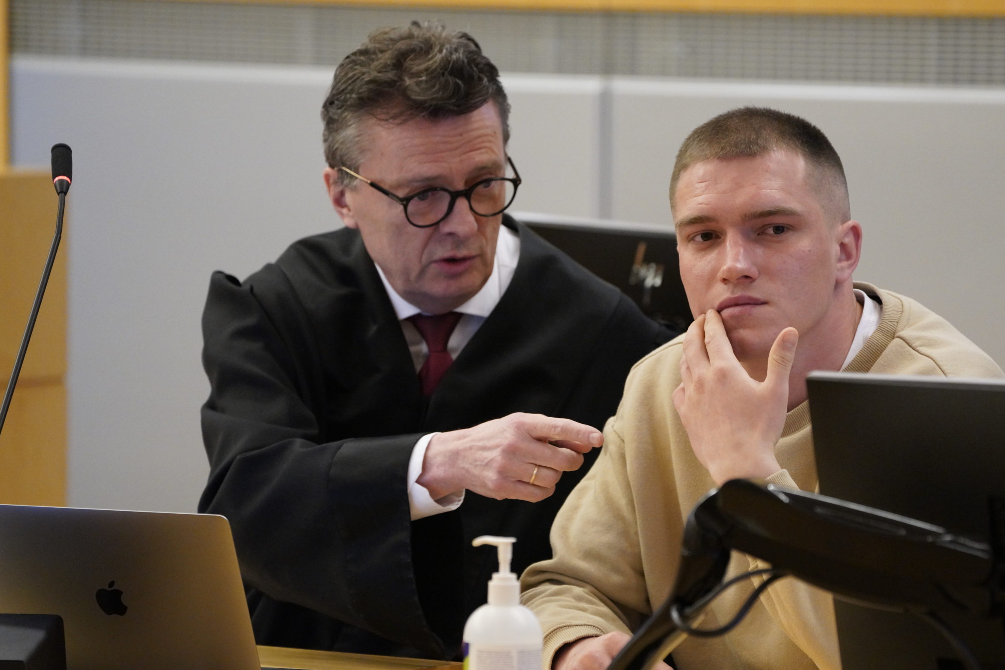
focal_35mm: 280
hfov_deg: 7.4
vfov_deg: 4.9
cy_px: 361
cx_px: 539
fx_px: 7817
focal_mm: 256
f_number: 5.6
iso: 6400
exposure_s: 1/250
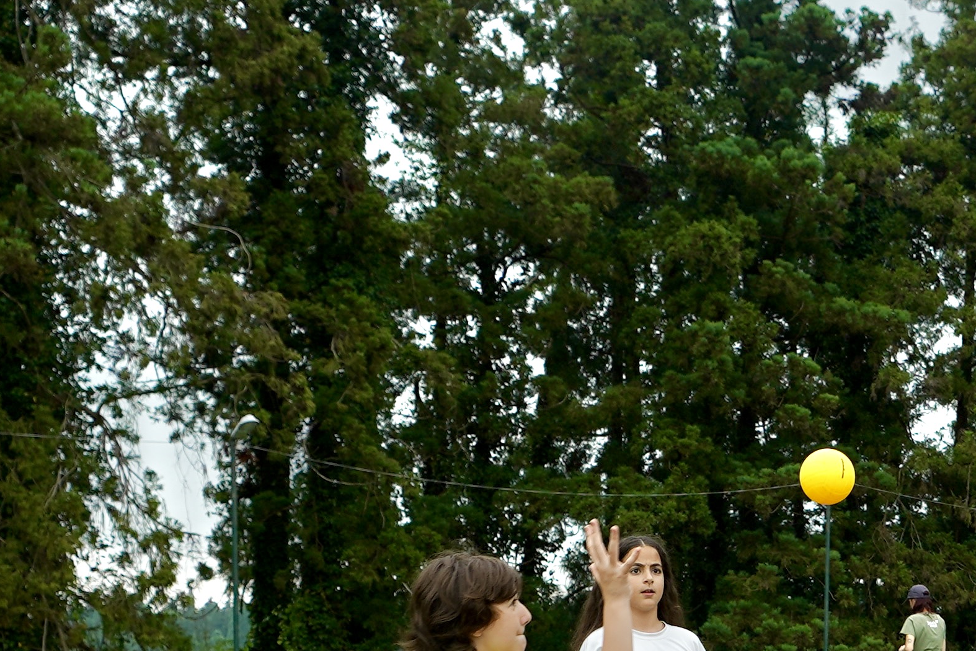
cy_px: 760
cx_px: 825
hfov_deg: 32.2
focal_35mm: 60
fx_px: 1627
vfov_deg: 21.2
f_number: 2.8
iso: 100
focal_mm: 16
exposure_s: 1/400
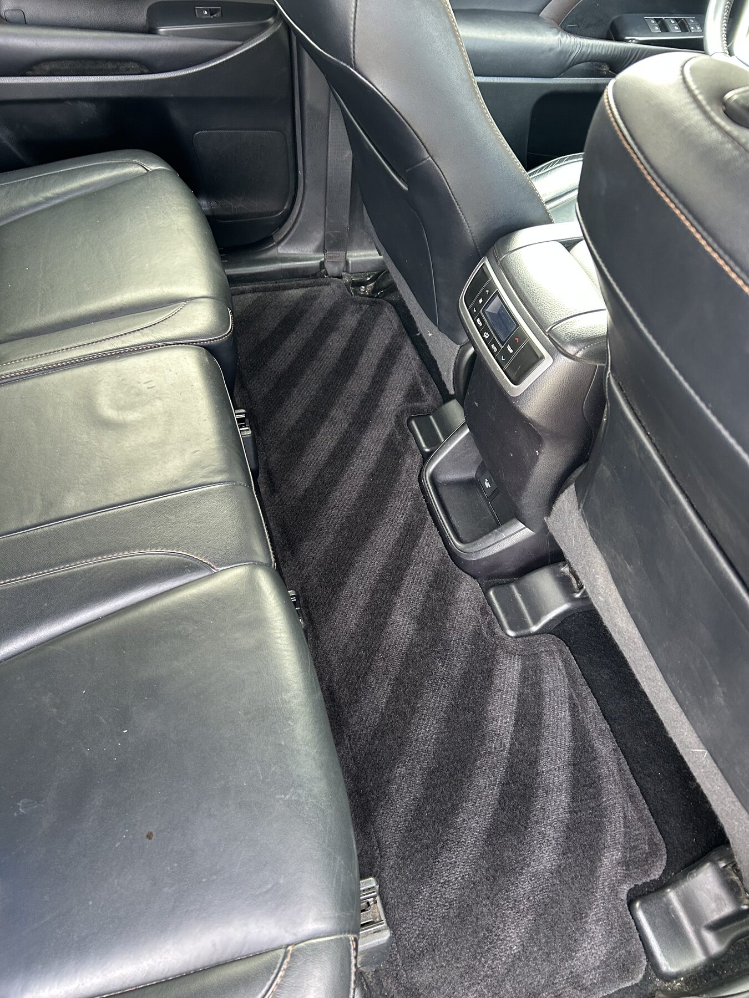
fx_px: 750
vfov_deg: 67.3
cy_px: 499
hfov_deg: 53.1
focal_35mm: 26
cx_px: 374
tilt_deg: -49.3
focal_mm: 5.7
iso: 160
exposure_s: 1/60
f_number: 1.5
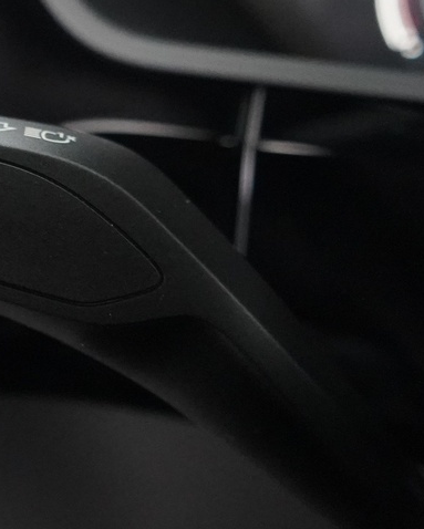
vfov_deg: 21.5
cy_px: 224
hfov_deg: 16.4
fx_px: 1395
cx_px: -108
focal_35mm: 89
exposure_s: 1/60
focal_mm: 28
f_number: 3.5
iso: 12800
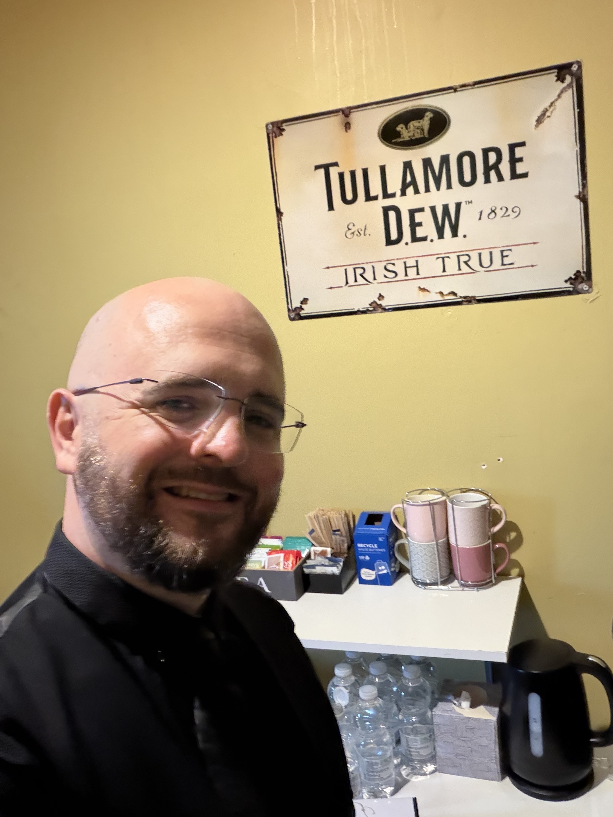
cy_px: 407
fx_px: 732
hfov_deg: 45.4
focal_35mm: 31
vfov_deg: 58.4
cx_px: 315
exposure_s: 1/24
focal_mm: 2.71
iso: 640
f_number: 1.9
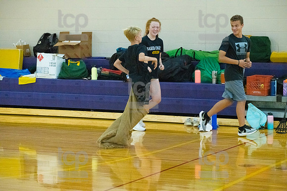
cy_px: 96
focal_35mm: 120
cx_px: 144
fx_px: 957
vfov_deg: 11.4
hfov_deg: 17.1
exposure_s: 1/640
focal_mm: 120
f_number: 4.5
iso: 6400
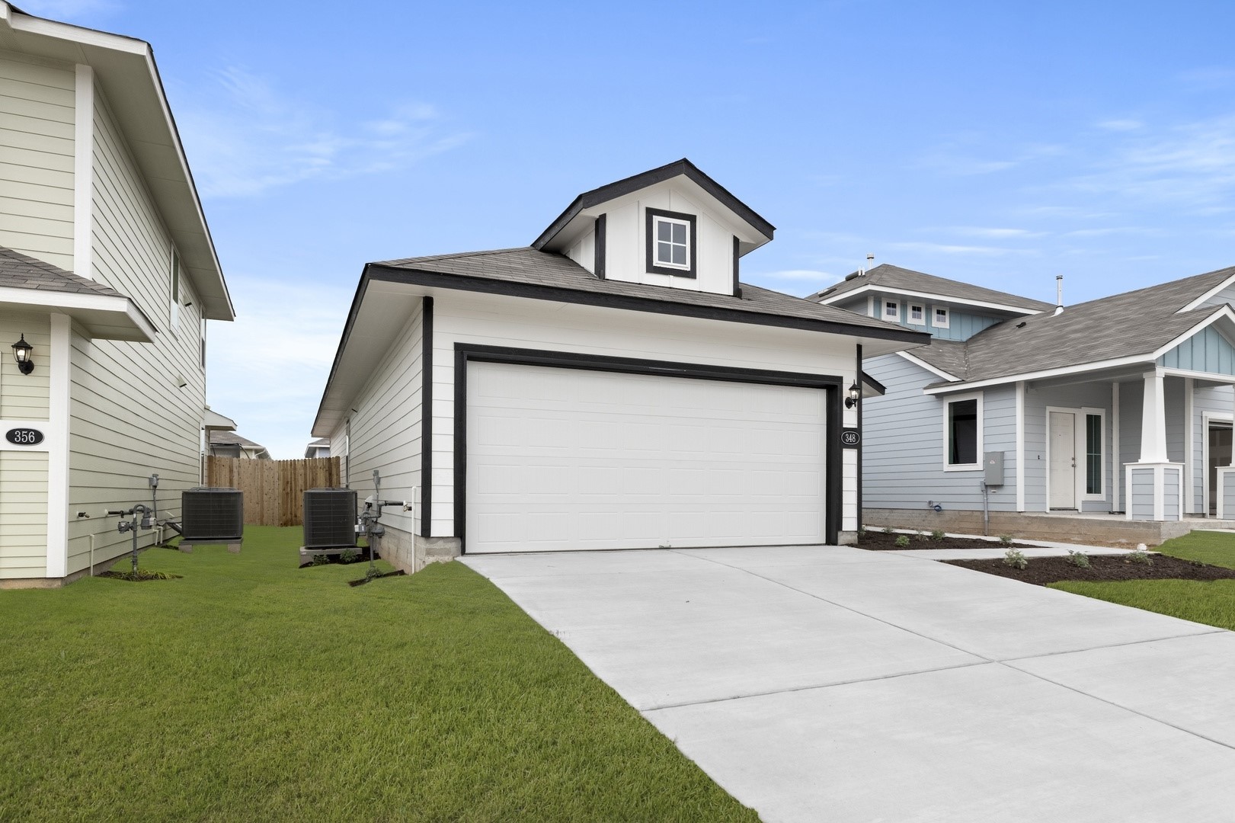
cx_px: 618
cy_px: 412
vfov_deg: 59.5
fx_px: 720
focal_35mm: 21
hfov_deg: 81.2
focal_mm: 18
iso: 400
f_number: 8
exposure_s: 1/400
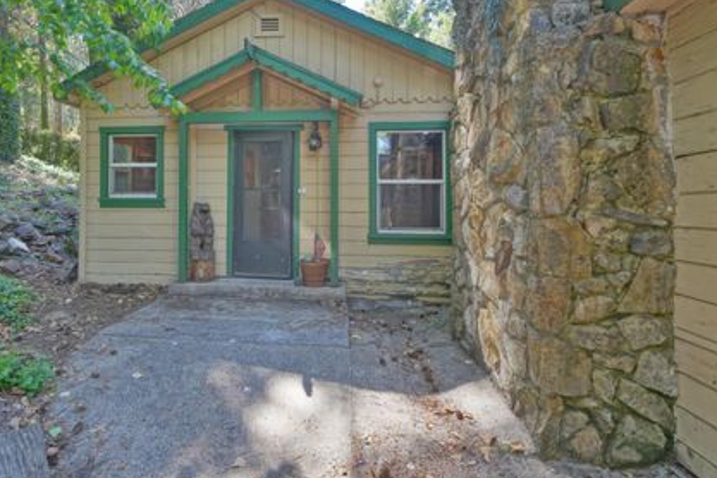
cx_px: 309
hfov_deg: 89.5
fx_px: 358
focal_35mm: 18
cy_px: 197
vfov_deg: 66.9
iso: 100
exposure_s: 1/6
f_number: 7.1
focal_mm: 15
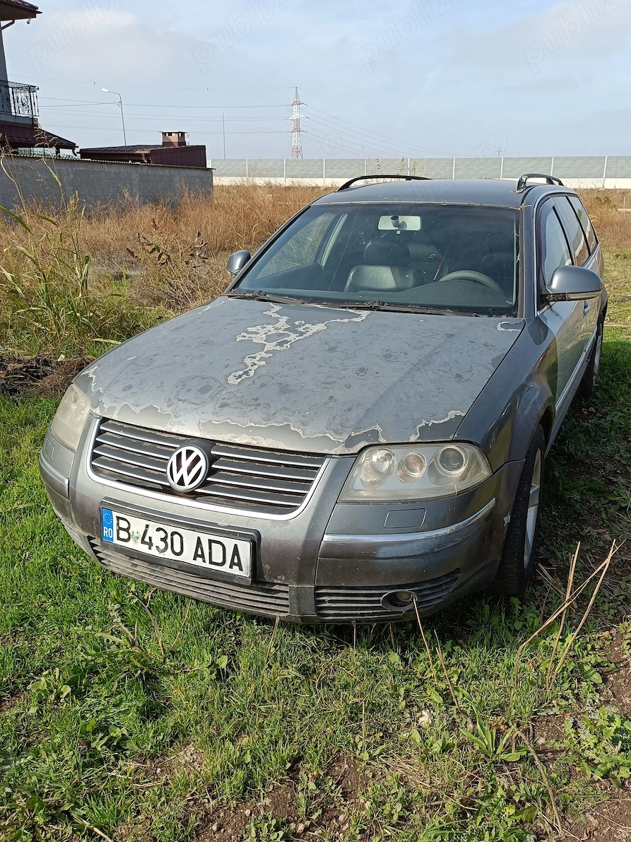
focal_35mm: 28
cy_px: 408
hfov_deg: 49.7
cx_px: 349
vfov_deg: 63.4
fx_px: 681
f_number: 1.7
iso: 50
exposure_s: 1/595
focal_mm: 4.7
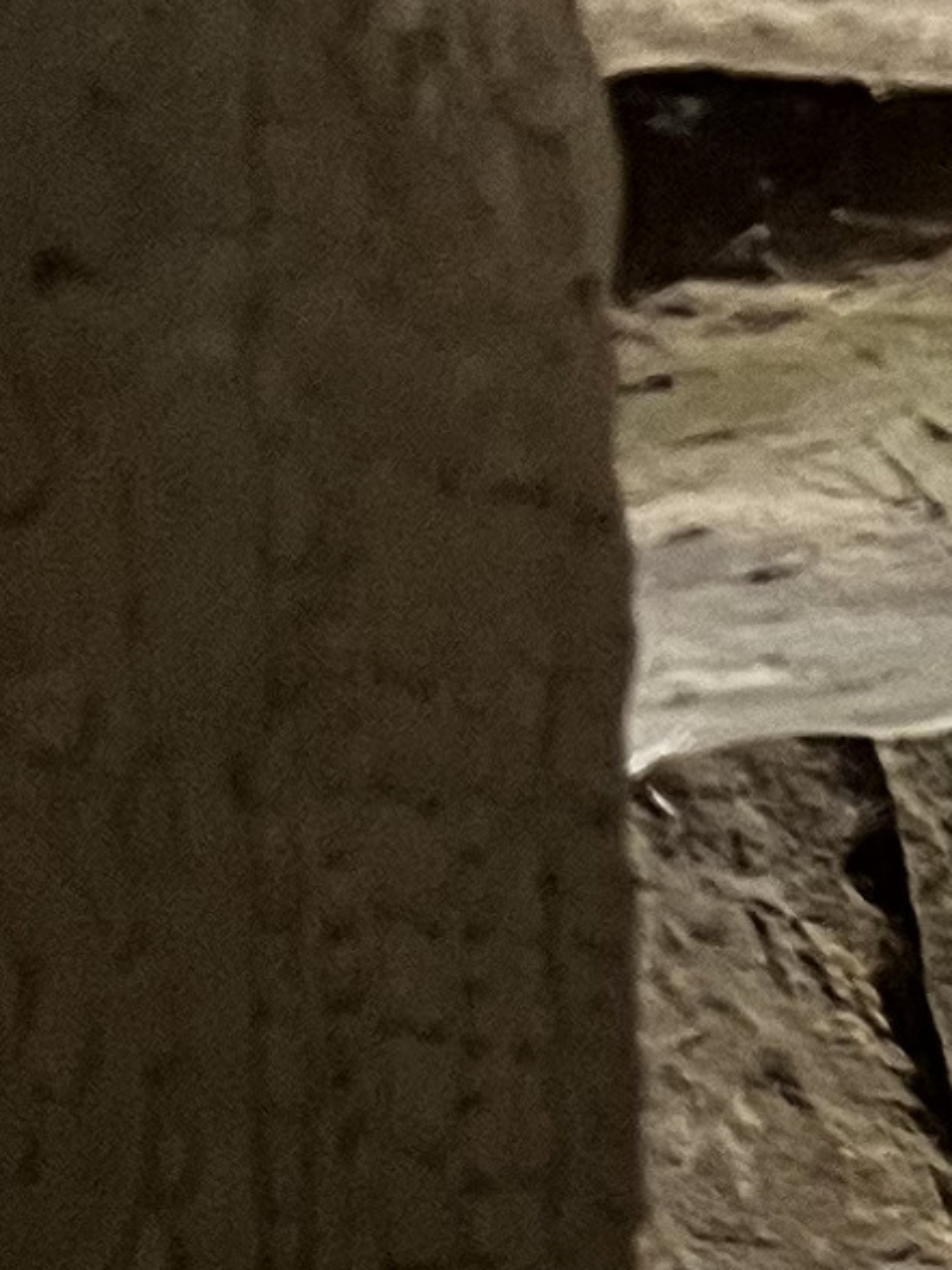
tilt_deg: -4.5
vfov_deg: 9.5
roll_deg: +0.7
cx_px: 3223
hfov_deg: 7.1
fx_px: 6490
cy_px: 3356
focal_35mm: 177
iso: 200
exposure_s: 1/60
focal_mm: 5.7
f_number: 1.5
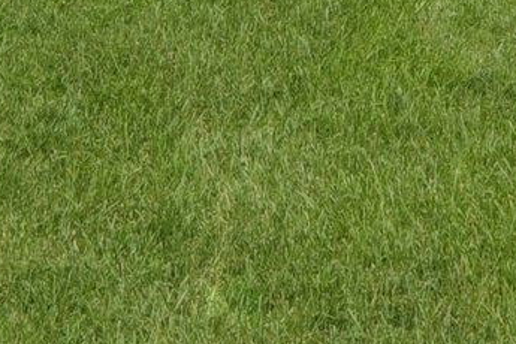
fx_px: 1276
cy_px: -614
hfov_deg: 22.6
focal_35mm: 89
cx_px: 411
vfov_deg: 11.2
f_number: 8
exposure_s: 1/60
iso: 400
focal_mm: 15
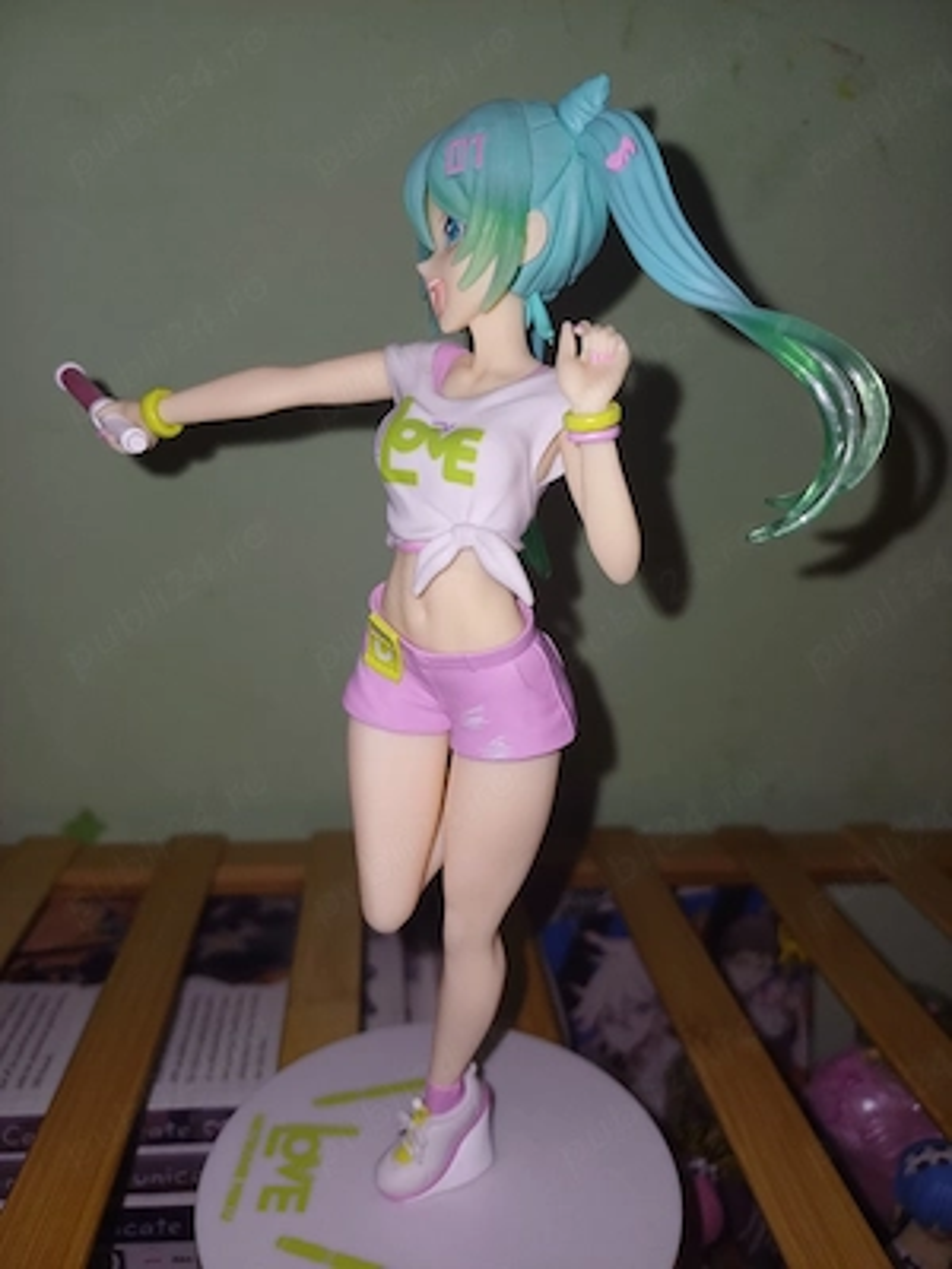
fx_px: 917
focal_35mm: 25
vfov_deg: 69.4
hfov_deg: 54.9
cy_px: 634
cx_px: 476
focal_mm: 4.65
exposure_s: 1/159
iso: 50
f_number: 1.8
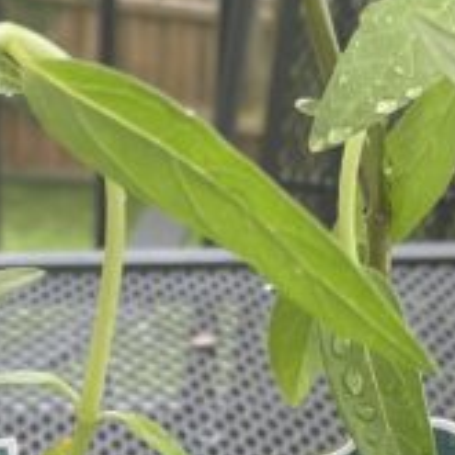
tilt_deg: -29.4
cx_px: -17
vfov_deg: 11.5
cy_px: 758
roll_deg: -0.1
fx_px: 2127
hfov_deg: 12.1
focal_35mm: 143
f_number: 1.6
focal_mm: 4.2
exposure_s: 1/226
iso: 32
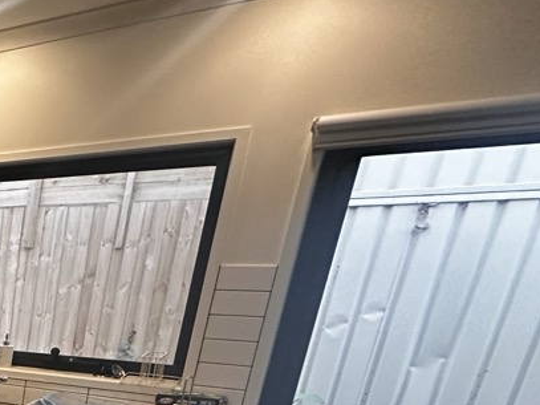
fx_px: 686
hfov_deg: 27.0
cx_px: -304
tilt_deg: -17.8
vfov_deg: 28.6
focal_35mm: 44
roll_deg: +1.1
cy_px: 483
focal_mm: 2.22
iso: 320
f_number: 2.2
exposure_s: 1/100
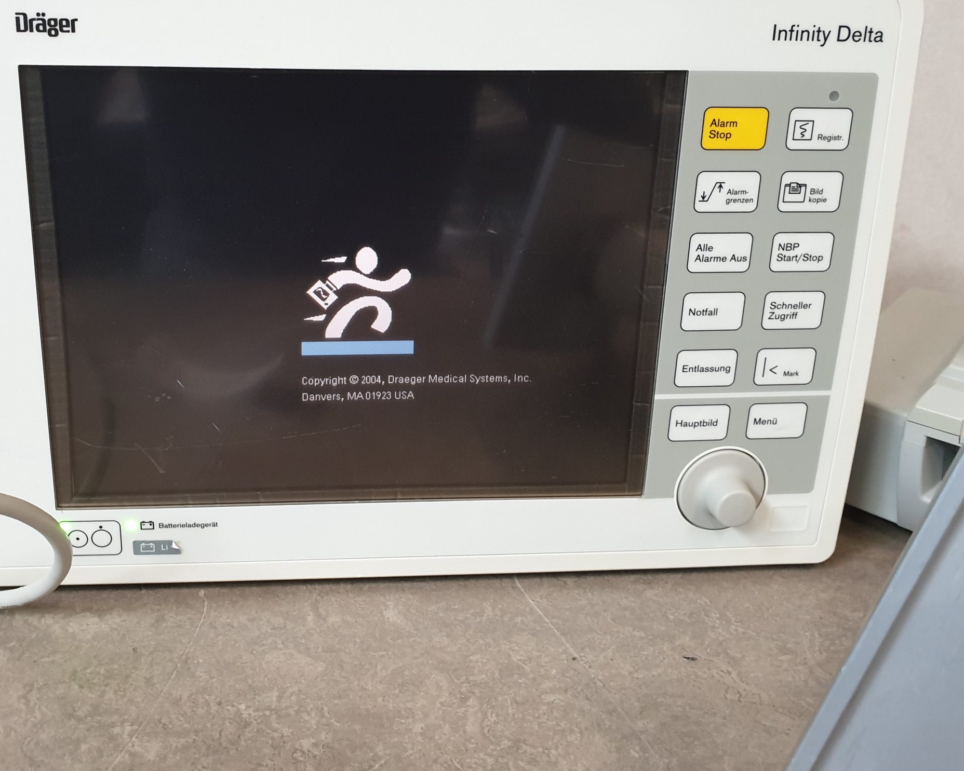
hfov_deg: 51.2
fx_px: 999
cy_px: 285
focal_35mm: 35
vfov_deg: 41.9
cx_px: 389
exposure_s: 1/33
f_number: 2.4
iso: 320
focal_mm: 4.3
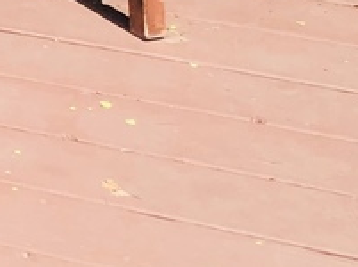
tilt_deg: -12.5
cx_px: -732
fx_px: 2075
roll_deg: +1.8
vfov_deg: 6.9
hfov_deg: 8.3
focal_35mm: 201
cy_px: -429
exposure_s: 1/979
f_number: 1.8
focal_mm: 3.99
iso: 20
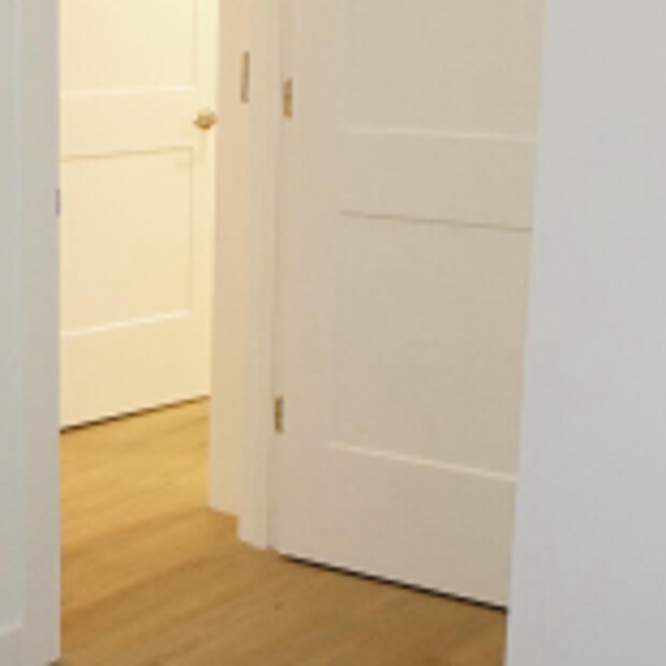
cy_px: 314
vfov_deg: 25.3
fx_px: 1482
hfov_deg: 24.2
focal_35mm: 68
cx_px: 4
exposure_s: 1/160
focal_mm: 11
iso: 1600
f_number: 3.2
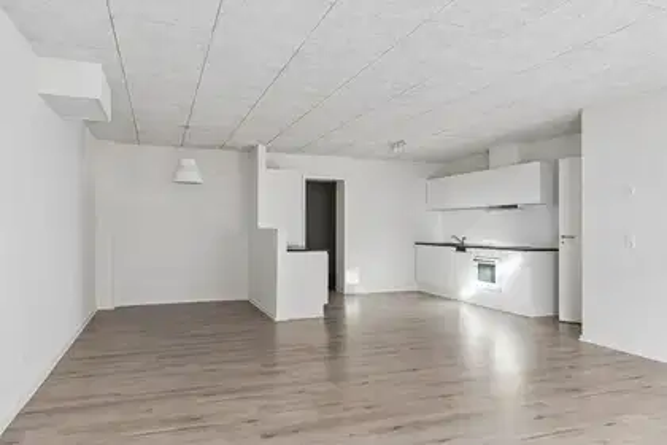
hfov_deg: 73.7
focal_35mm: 24
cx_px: 334
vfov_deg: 53.1
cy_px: 222
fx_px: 445
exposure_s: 1/10
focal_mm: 16
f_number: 8
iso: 200
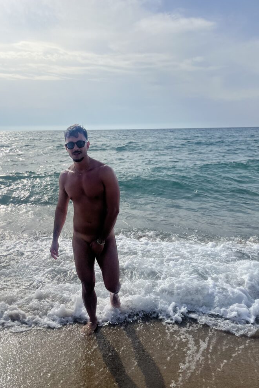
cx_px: 110
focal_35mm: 28
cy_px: 197
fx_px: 302
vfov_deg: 65.5
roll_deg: -1.3
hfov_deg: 46.2
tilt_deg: -13.8
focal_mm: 5.1
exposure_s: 1/8403
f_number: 1.6
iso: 50
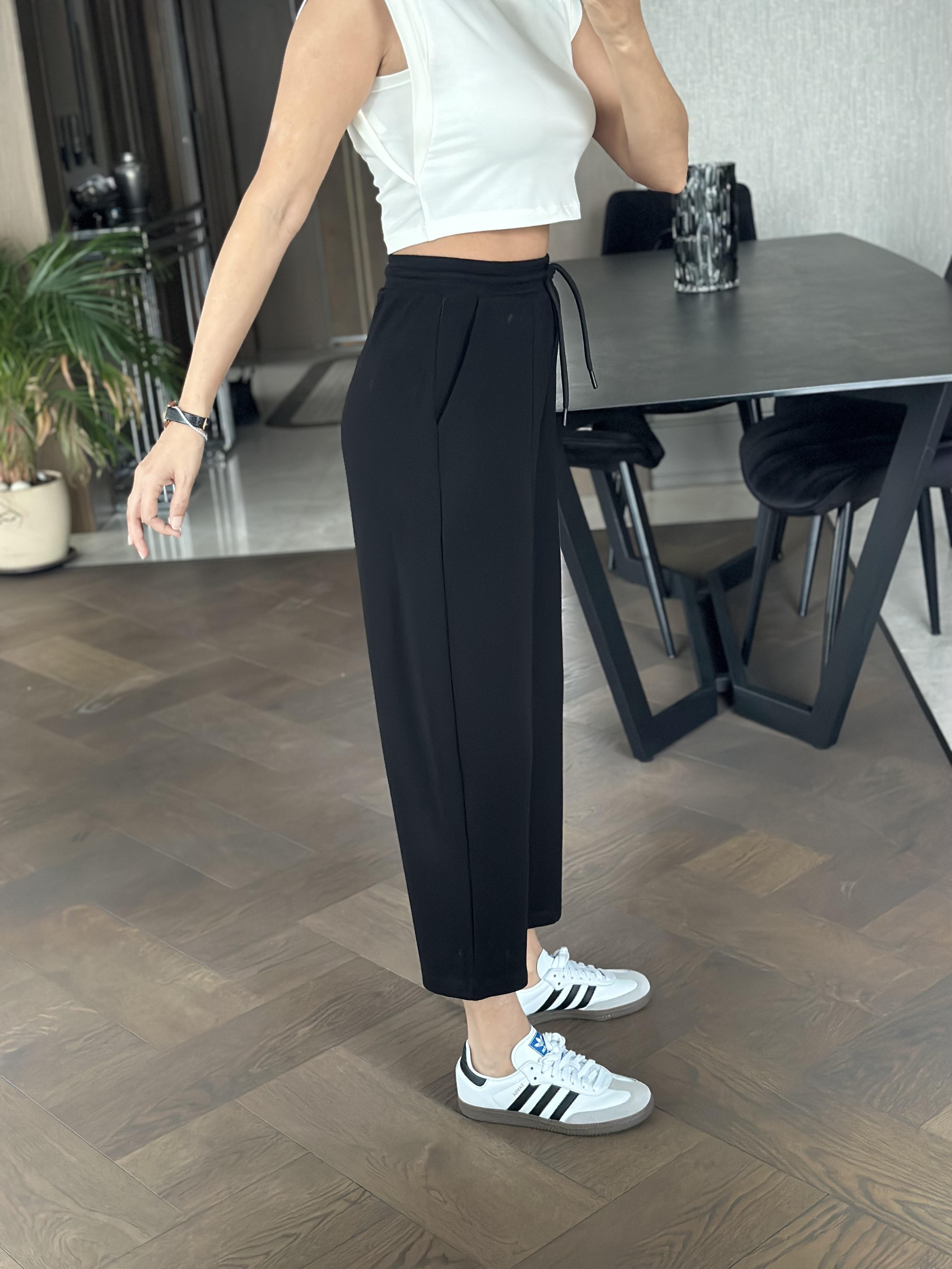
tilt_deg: -27.6
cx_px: 476
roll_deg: +7.9
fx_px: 1760
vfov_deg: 39.7
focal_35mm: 48
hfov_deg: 30.3
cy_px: 634
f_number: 1.78
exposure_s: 1/40
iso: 640
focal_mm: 6.86
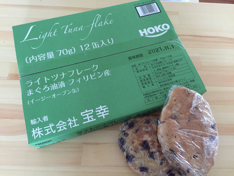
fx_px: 196
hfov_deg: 61.7
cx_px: 117
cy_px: 88
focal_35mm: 29
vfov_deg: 48.2
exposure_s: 1/24
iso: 250
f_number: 2.2
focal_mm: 4.15
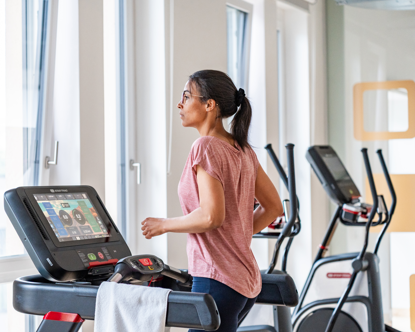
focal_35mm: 85
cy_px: 165
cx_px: 181
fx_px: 1044
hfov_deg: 22.5
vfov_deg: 18.1
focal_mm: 75
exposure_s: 1/500
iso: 2000
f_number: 2.8
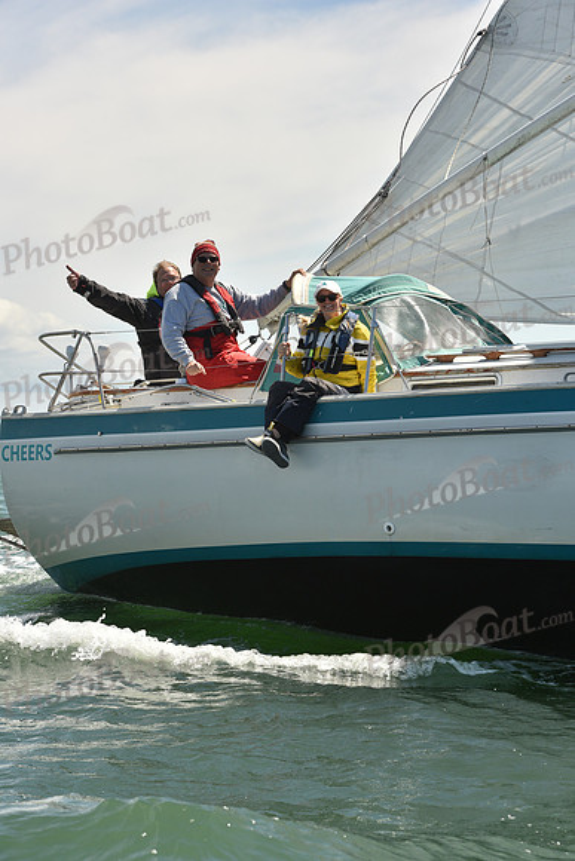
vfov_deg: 20.0
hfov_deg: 13.4
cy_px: 430
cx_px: 288
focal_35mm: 102
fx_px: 2442
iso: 320
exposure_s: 1/800
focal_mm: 102
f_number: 10
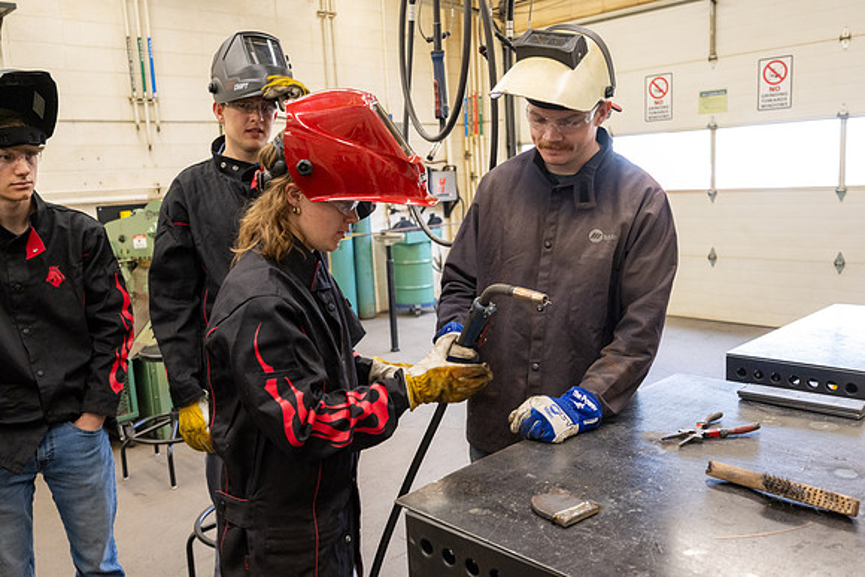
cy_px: 288
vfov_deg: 43.6
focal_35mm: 30
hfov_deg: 61.9
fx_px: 721
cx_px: 432
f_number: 4
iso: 2000
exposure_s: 1/200
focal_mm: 30
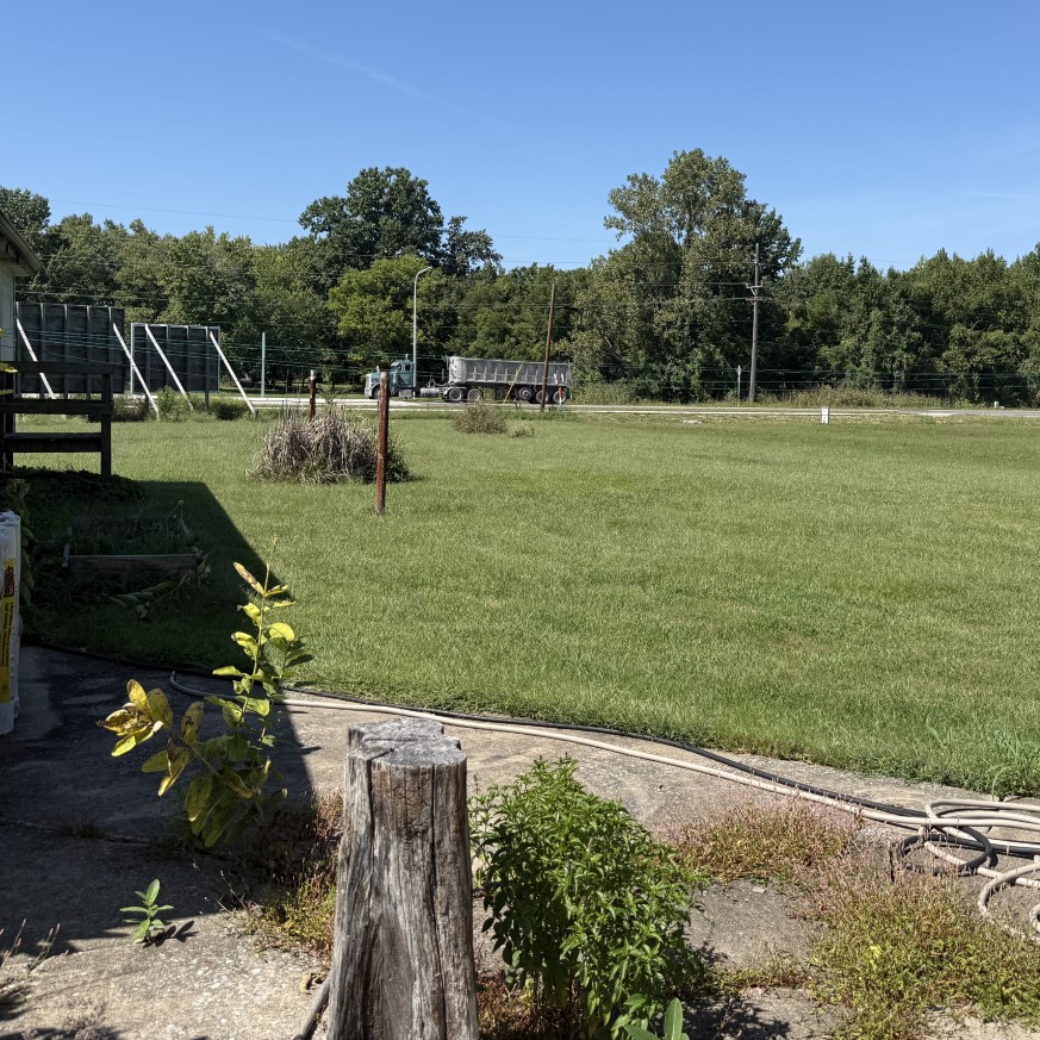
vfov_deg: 46.8
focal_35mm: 35
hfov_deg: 46.8
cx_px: 648
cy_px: 398
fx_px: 1190
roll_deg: -1.1
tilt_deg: -1.1
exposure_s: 1/4167
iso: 80
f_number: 1.78
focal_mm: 6.76
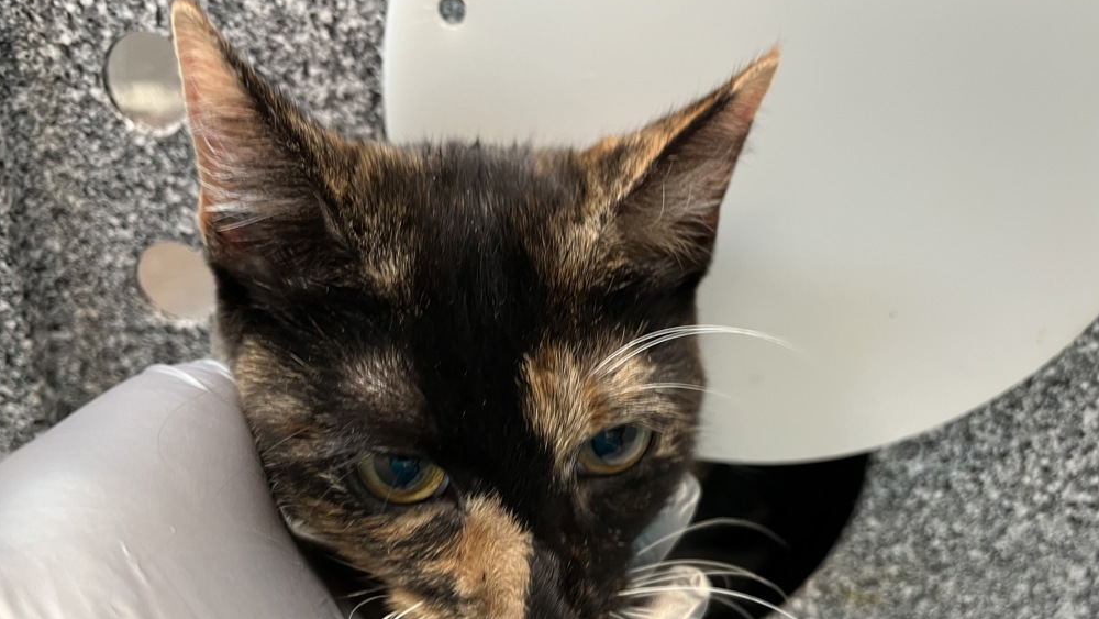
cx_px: 537
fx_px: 845
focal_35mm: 29
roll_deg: -1.6
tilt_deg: -25.7
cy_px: 410
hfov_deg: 66.0
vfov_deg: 39.7
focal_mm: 5.1
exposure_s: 1/60
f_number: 1.6
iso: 200
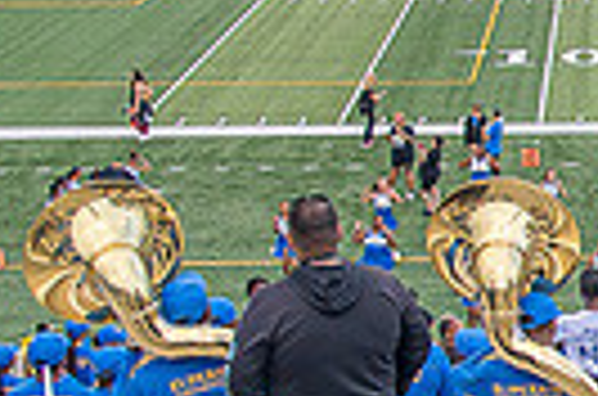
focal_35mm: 105
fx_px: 1740
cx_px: 913
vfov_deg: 12.9
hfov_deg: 17.4
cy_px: 274
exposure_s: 1/250
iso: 400
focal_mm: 24
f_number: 4
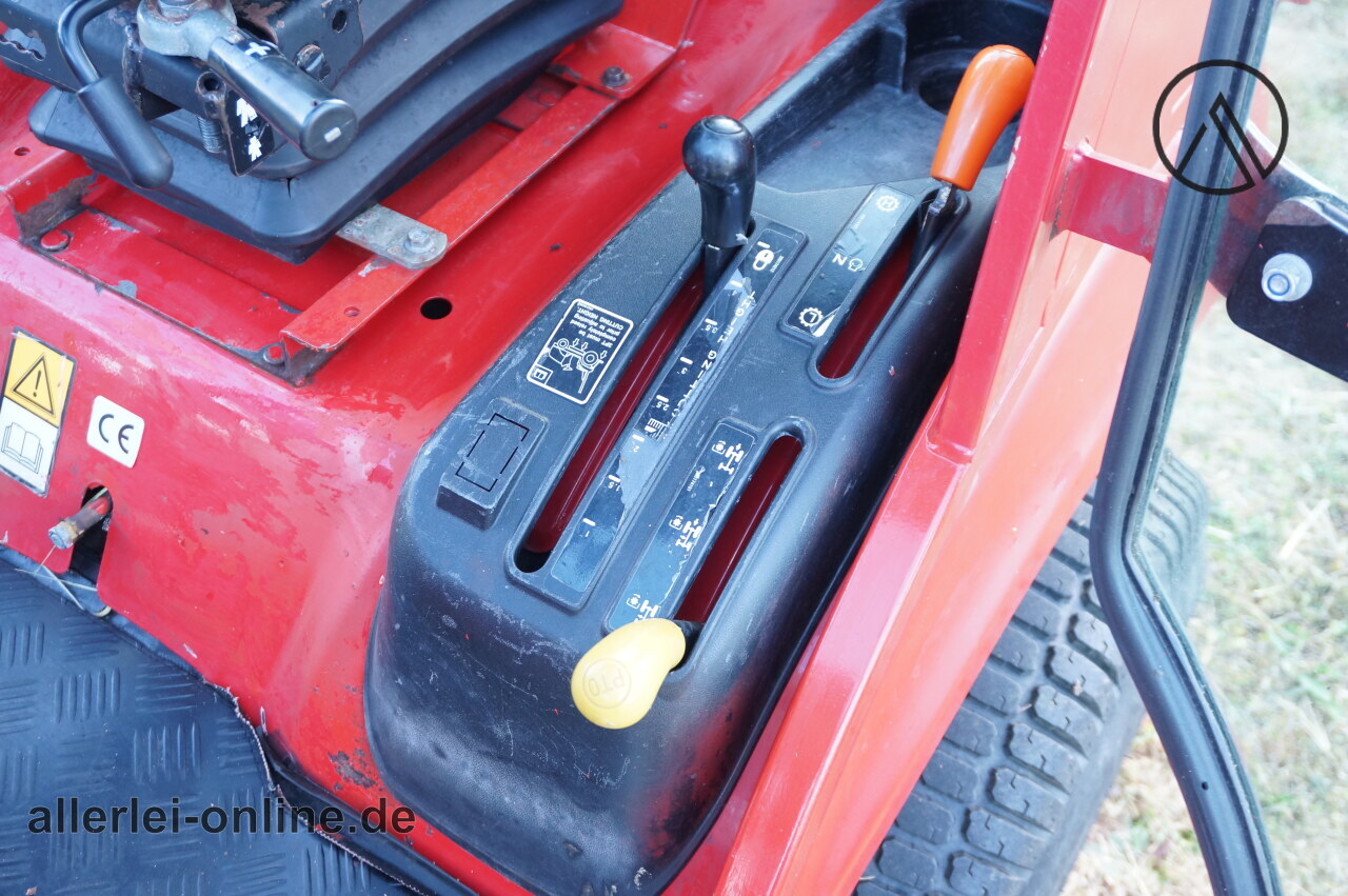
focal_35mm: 39
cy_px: 448
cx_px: 674
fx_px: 1459
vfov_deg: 34.1
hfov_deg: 49.6
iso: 800
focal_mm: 26
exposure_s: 1/60
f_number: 4.5
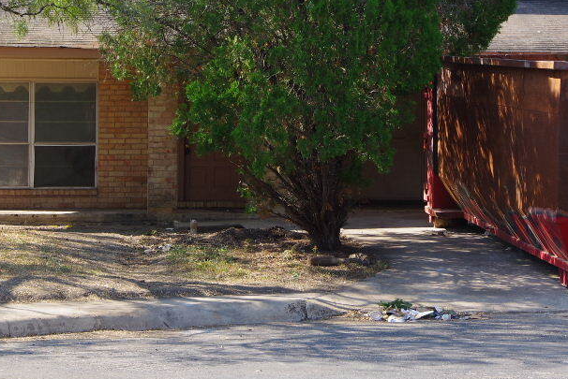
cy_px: 22
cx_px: 277
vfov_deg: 11.9
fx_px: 1800
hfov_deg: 17.9
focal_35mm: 114
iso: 200
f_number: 8
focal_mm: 36
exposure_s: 1/125
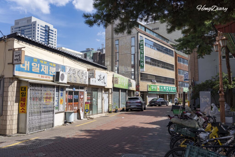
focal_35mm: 32
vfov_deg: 41.1
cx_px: 118
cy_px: 78
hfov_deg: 58.7
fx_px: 209
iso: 100
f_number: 7.1
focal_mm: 32
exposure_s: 1/400
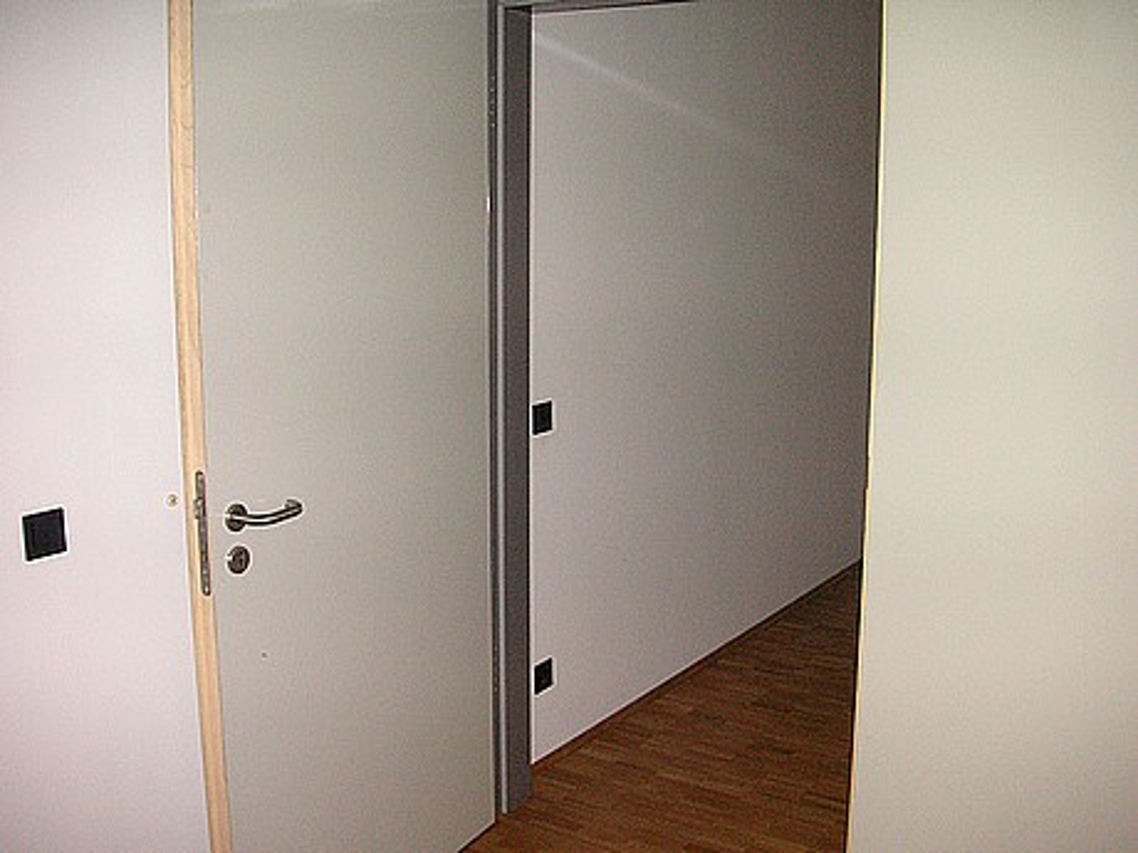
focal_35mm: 37
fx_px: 1216
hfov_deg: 50.1
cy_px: 426
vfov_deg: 38.7
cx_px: 569
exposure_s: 1/45
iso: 160
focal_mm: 6.1
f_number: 2.8
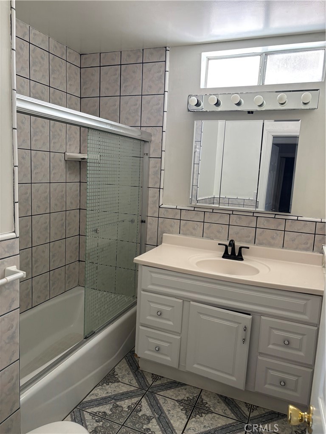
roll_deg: -4.2
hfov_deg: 53.1
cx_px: 163
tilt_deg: -7.7
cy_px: 217
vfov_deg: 67.3
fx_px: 326
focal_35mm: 26
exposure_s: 1/60
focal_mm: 5.96
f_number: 1.6
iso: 125
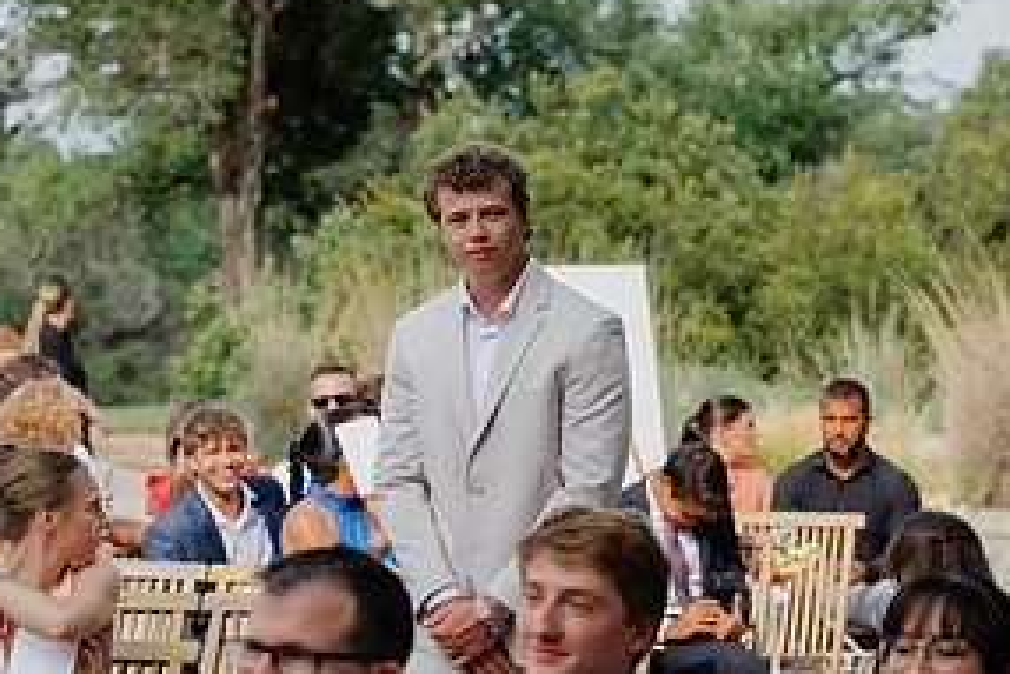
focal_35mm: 142
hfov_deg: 14.4
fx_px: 3986
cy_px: 461
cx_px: 629
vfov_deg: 9.7
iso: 64
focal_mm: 70
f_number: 3.5
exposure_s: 1/500
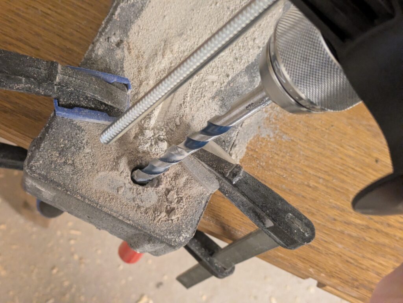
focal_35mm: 51
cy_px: 152
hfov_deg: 37.5
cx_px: 202
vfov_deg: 28.6
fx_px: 594
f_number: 1.89
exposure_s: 1/25
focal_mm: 5.43
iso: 949
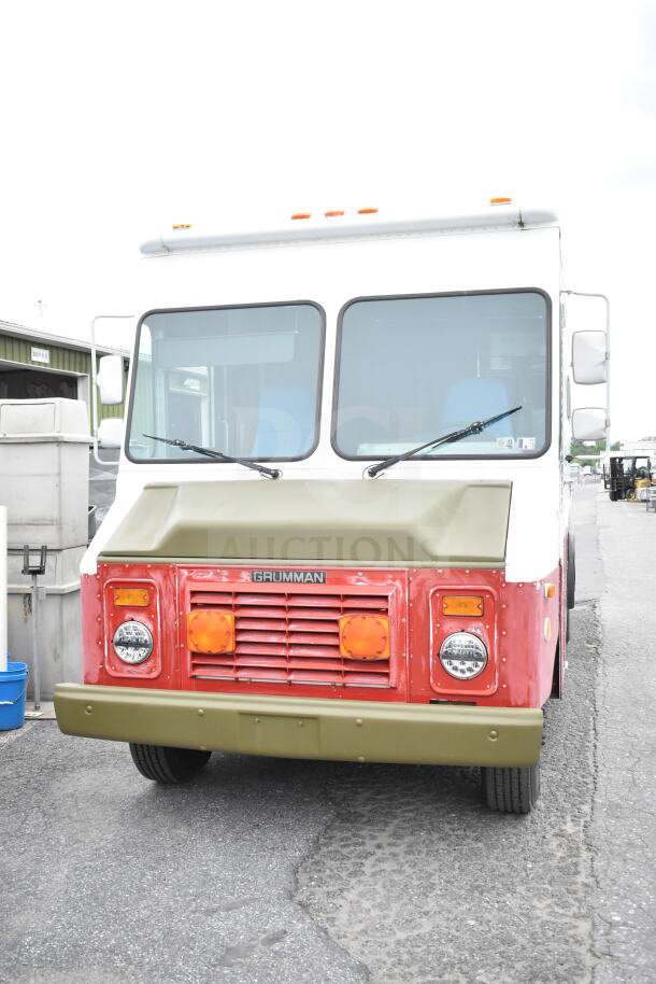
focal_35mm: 34
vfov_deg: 55.1
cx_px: 328
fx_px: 942
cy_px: 492
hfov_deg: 38.4
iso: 1600
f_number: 3.8
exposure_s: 1/2500
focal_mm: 23
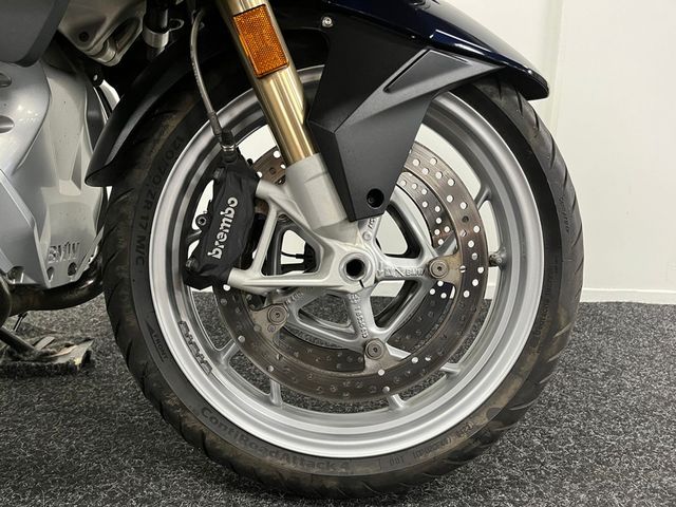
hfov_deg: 67.3
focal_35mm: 26
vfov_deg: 53.1
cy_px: 254
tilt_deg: -11.4
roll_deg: -0.7
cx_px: 338
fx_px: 508
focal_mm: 5.1
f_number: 1.6
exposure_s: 1/50
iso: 400
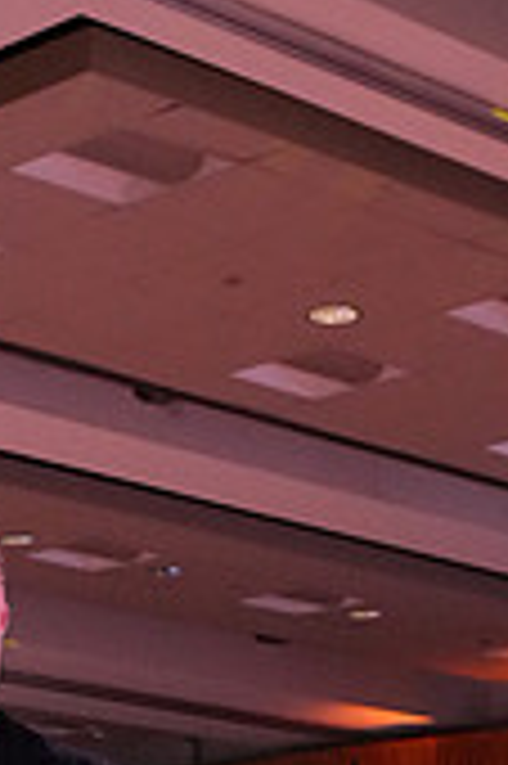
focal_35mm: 123
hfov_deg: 10.8
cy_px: 1260
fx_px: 2609
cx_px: -169
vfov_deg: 15.0
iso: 6400
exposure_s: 1/400
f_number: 5.6
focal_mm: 24
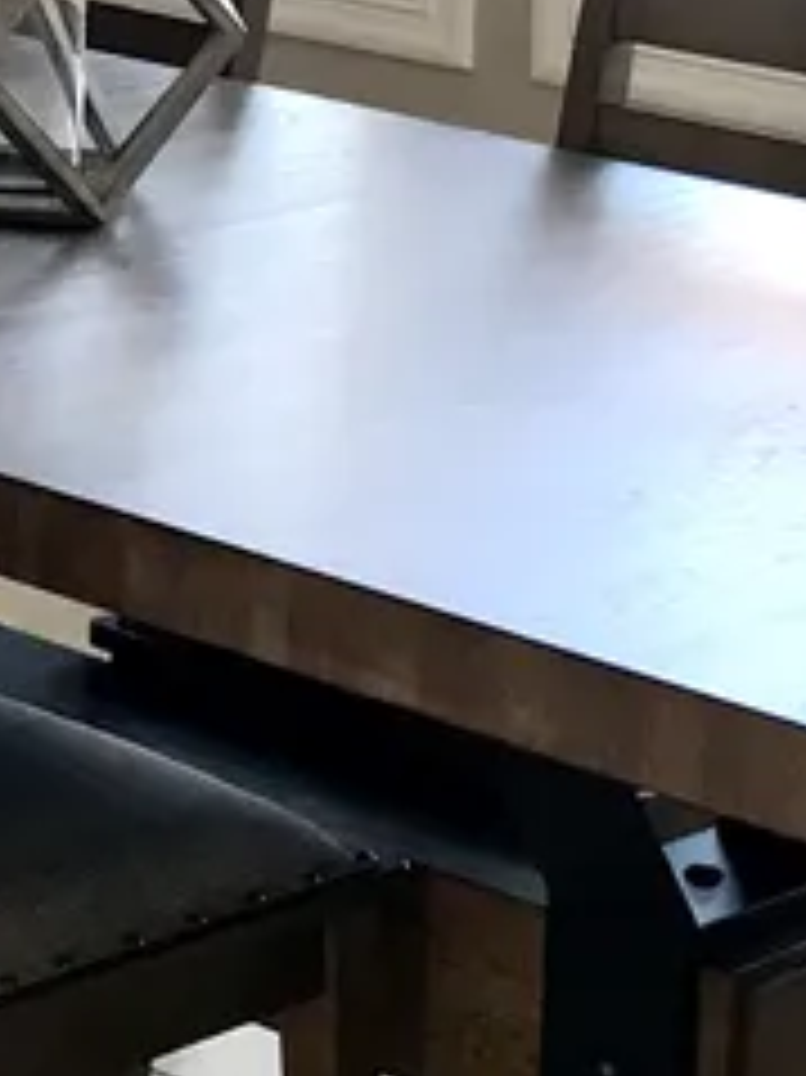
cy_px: -234
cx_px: -495
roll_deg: +0.2
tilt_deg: -7.1
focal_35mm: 150
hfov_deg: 9.5
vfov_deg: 12.8
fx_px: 4661
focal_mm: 4
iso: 25
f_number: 1.8
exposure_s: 1/40
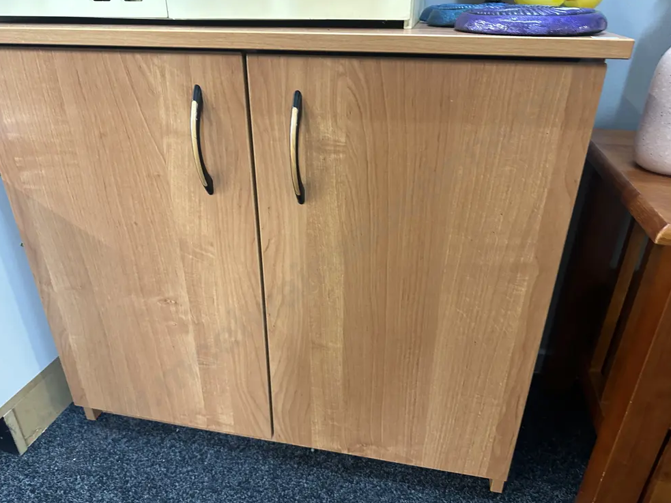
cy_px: 258
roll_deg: +0.5
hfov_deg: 69.4
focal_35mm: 25
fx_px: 485
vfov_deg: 54.9
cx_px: 336
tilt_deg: -27.2
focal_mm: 6.86
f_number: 1.78
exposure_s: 1/50
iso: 500
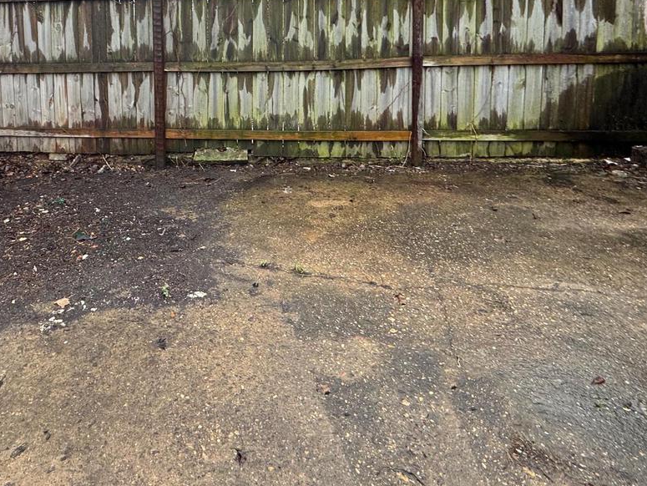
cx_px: 198
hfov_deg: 64.9
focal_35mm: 26
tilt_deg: -4.9
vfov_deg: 48.7
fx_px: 486
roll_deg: +3.8
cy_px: 68
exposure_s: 1/99
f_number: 2.2
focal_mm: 2.22
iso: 50
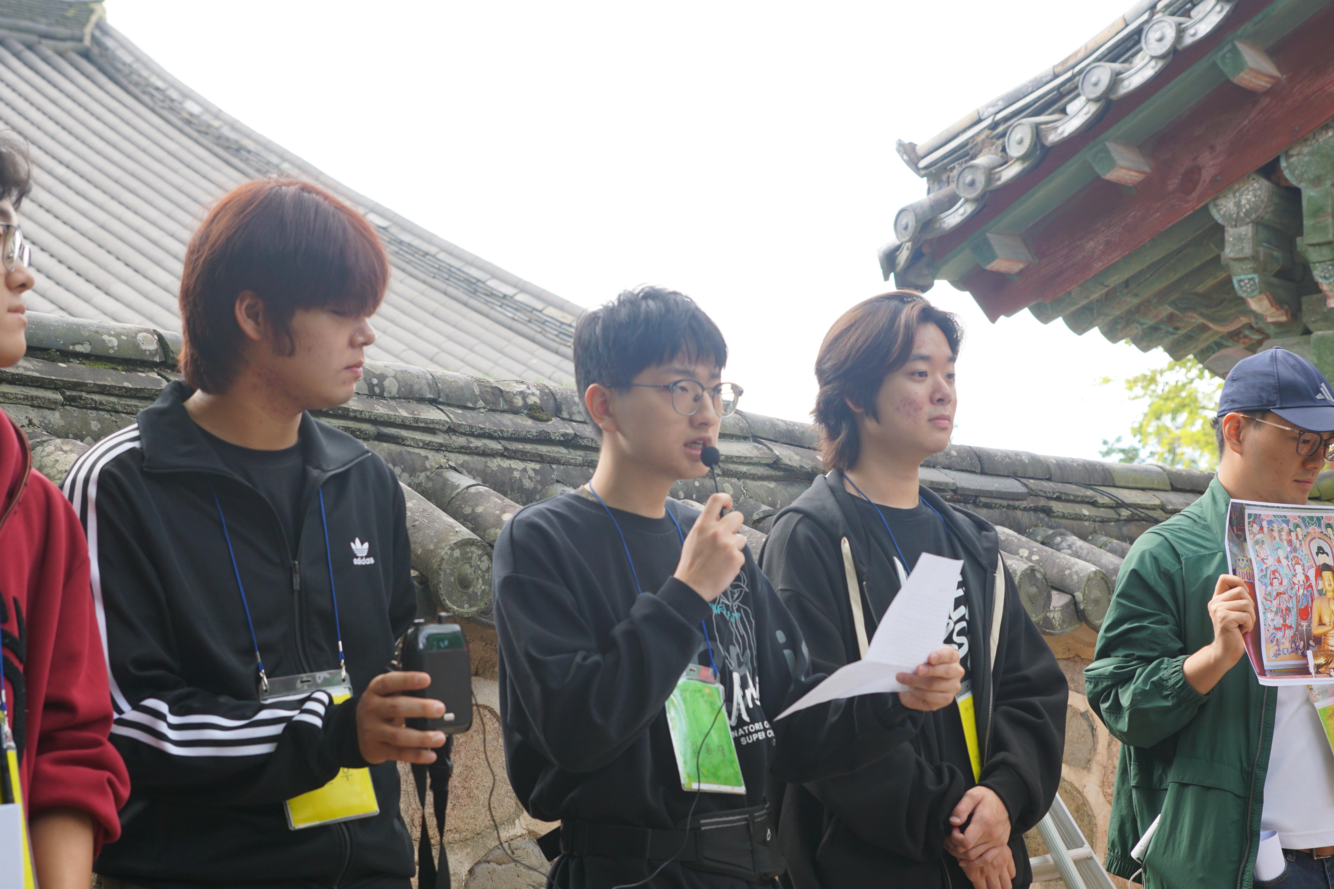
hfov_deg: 37.9
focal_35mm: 52
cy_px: 444
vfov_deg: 25.8
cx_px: 667
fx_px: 1945
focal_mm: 35
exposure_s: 1/160
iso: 160
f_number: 4
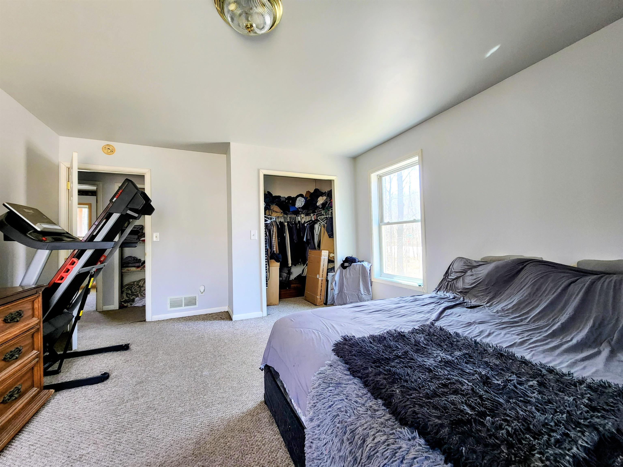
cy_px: 234
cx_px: 312
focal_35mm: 13
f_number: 2.2
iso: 250
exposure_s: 1/60
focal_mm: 2.2
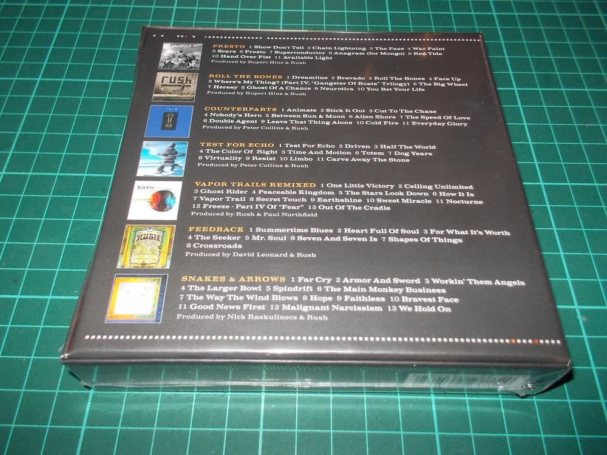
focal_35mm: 29
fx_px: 509
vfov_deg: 48.2
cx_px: 304
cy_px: 228
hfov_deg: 61.7
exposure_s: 1/30
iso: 200
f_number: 3.3
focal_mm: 4.1
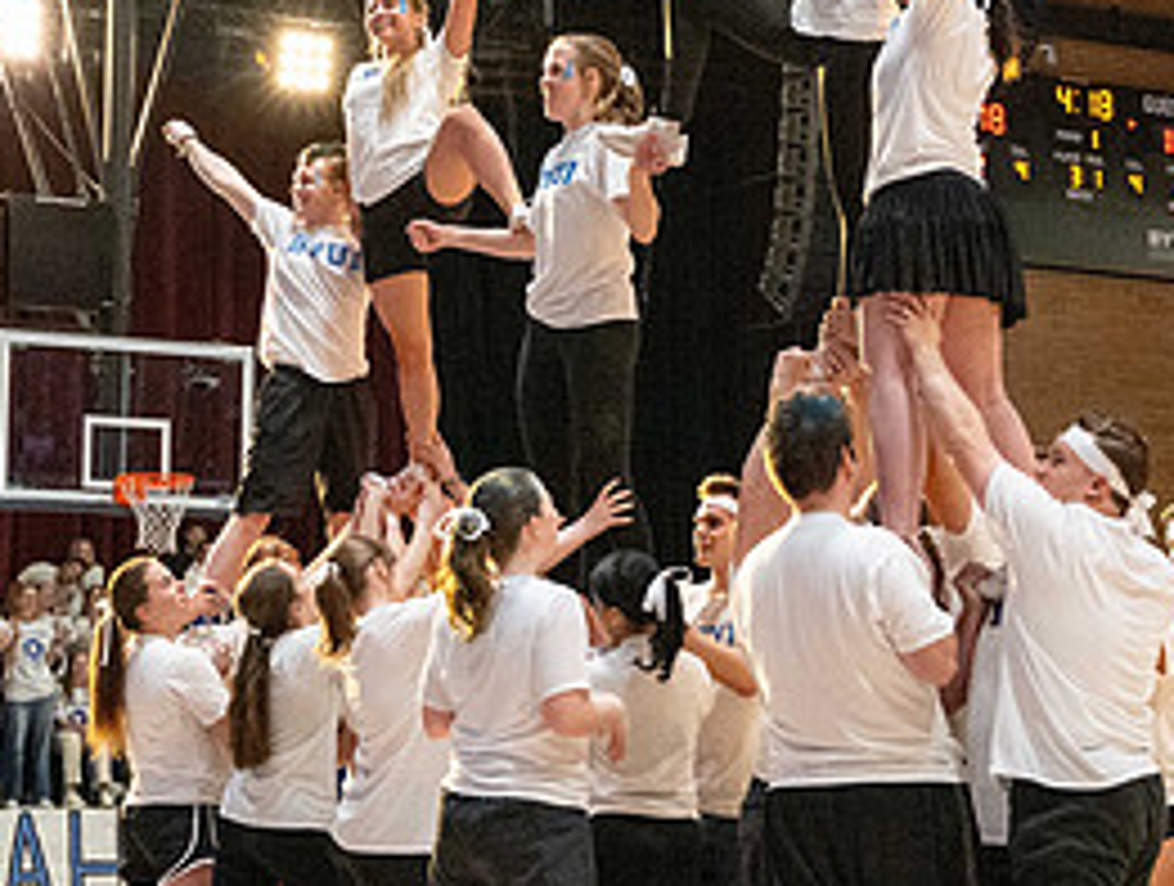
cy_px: 185
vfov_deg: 14.2
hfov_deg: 18.8
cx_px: 481
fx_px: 3535
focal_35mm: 104
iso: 8000
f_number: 4
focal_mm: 41
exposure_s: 1/500
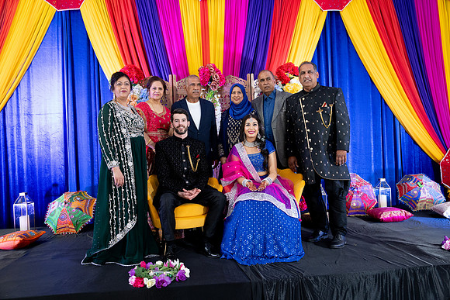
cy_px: 150
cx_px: 225
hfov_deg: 61.9
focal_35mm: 30
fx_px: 375
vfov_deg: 43.6
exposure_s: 1/100
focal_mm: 30
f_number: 2.8
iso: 1250
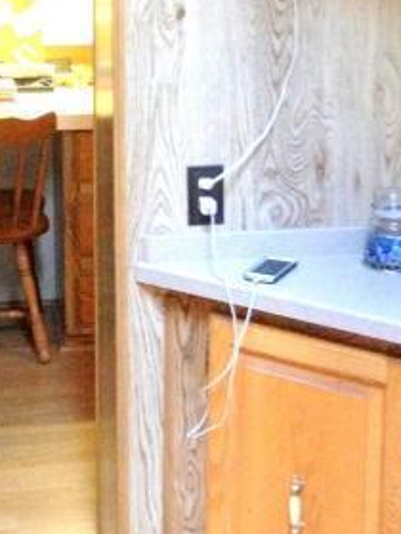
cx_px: 172
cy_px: 63
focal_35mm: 96
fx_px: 1483
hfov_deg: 15.4
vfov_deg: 20.1
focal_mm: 4.28
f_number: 2.4
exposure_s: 1/15
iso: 400
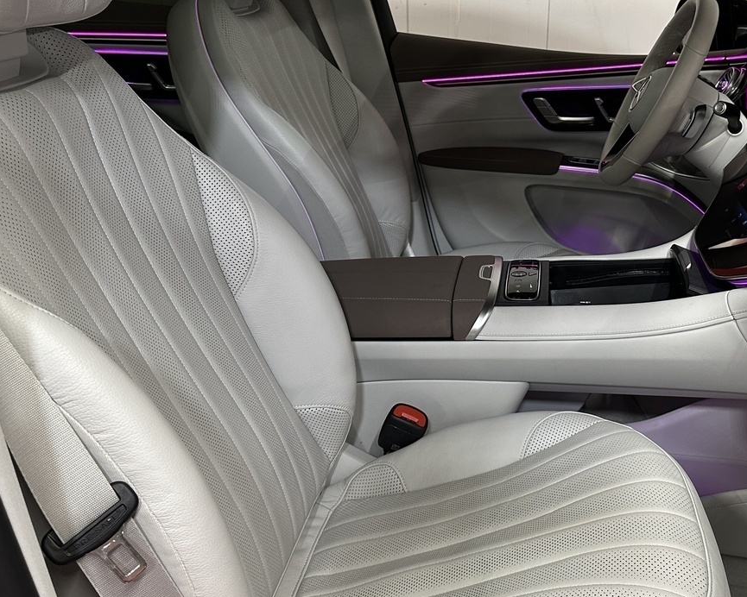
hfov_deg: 45.6
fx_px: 862
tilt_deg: -18.5
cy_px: 258
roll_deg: -3.2
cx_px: 537
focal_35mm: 39
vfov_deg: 38.2
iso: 250
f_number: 1.78
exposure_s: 1/107
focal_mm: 6.86
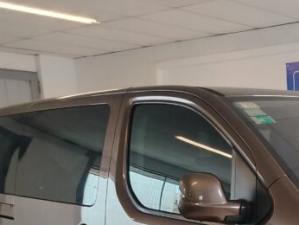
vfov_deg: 19.2
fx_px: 614
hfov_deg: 25.0
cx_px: 348
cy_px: 291
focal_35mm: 71
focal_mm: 5.25
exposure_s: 1/50
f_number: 1.75
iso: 384
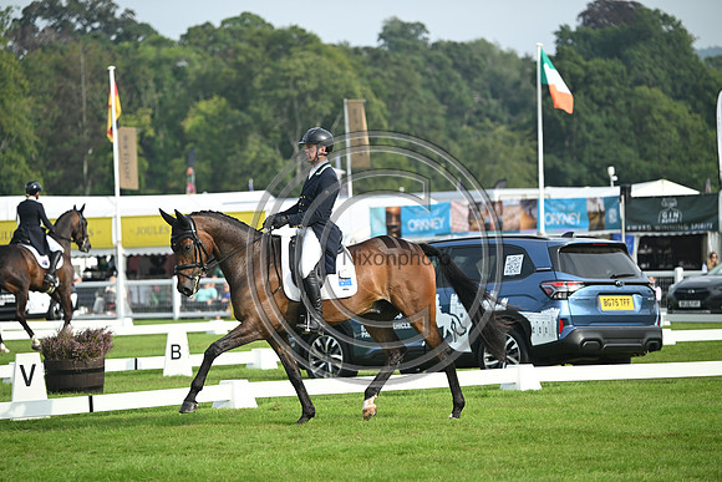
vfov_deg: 6.0
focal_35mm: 230
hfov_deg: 8.9
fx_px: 4614
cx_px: 361
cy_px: 241
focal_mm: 230
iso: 450
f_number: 5
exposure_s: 1/1250
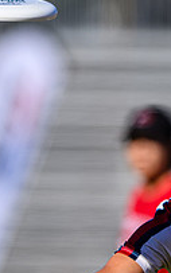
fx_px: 13263
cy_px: 235
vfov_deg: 1.2
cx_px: 346
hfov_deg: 0.7
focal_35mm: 1780
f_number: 3.2
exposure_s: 1/2500
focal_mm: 400
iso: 100
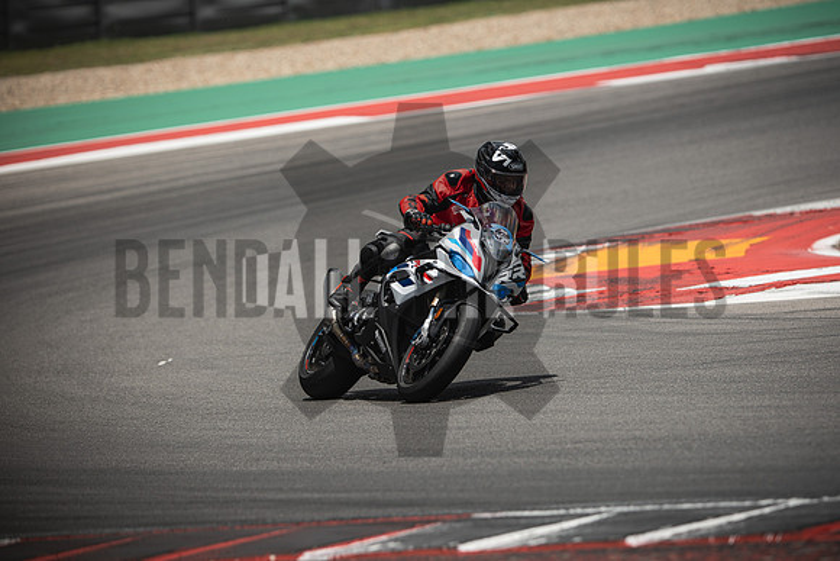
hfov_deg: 6.9
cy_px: 280
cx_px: 420
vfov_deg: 4.6
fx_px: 7001
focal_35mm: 300
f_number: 2.8
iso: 125
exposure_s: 1/2000
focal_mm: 200
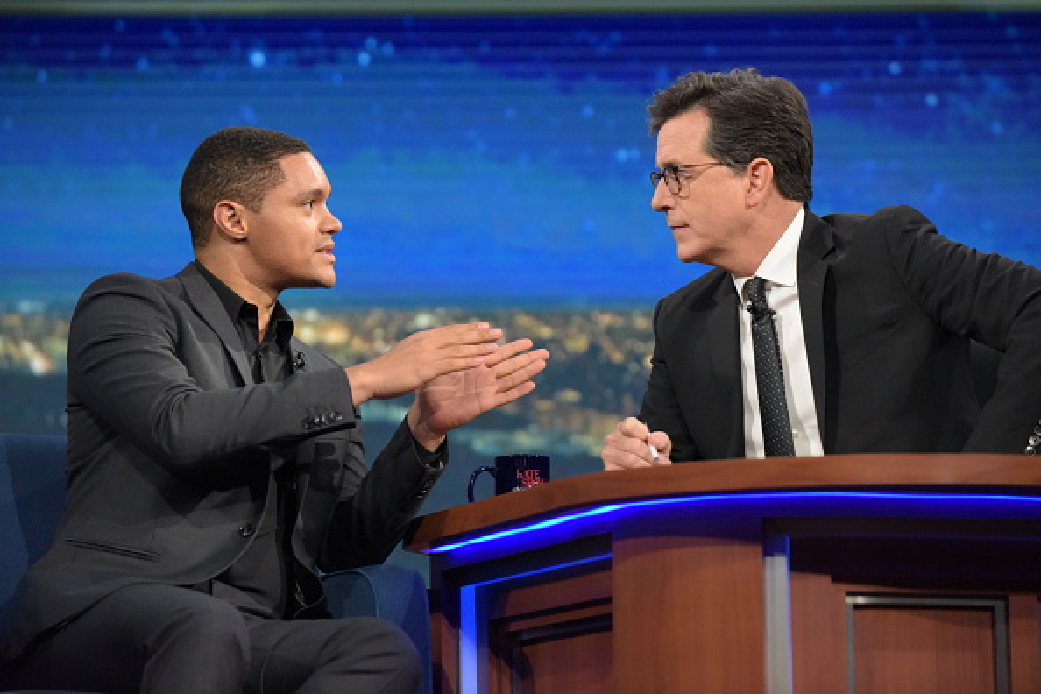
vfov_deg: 8.9
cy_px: 347
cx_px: 520
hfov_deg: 13.2
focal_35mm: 155
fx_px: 4482
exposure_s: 1/320
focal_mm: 155
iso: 6400
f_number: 4.5
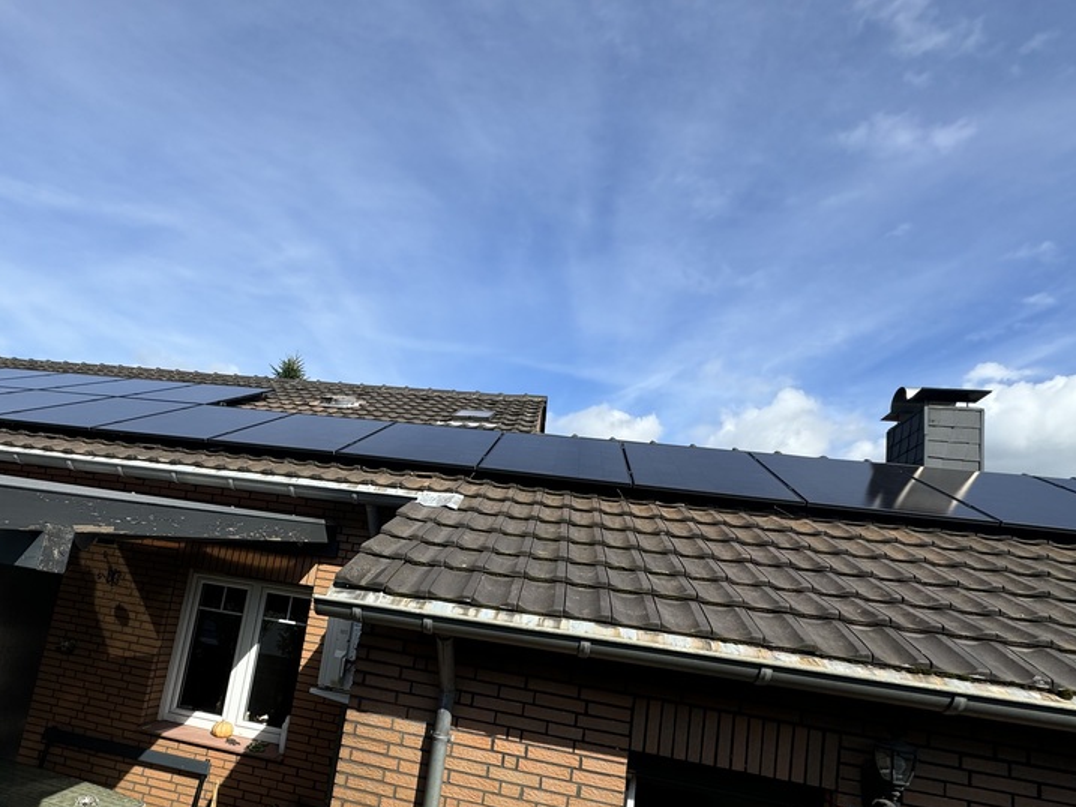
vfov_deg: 64.6
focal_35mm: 20
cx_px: 432
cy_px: 526
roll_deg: -9.3
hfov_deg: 80.8
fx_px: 622
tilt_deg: +7.7
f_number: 2.2
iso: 50
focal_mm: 2.22
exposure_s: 1/1299
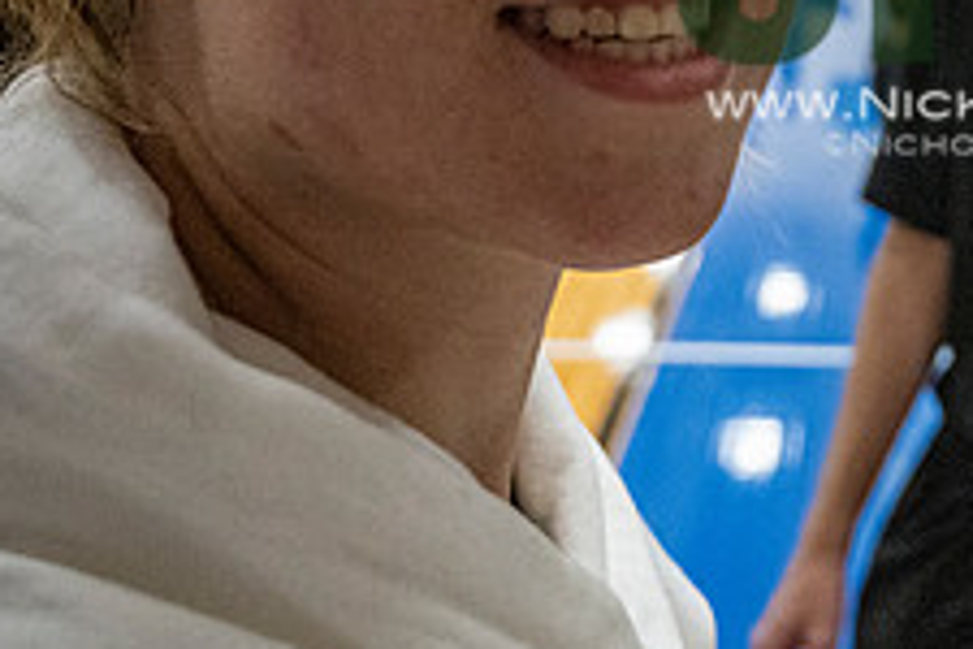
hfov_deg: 29.9
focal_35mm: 62
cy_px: -50
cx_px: 1003
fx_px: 1676
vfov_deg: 20.9
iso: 8000
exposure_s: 1/800
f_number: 4
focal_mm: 24
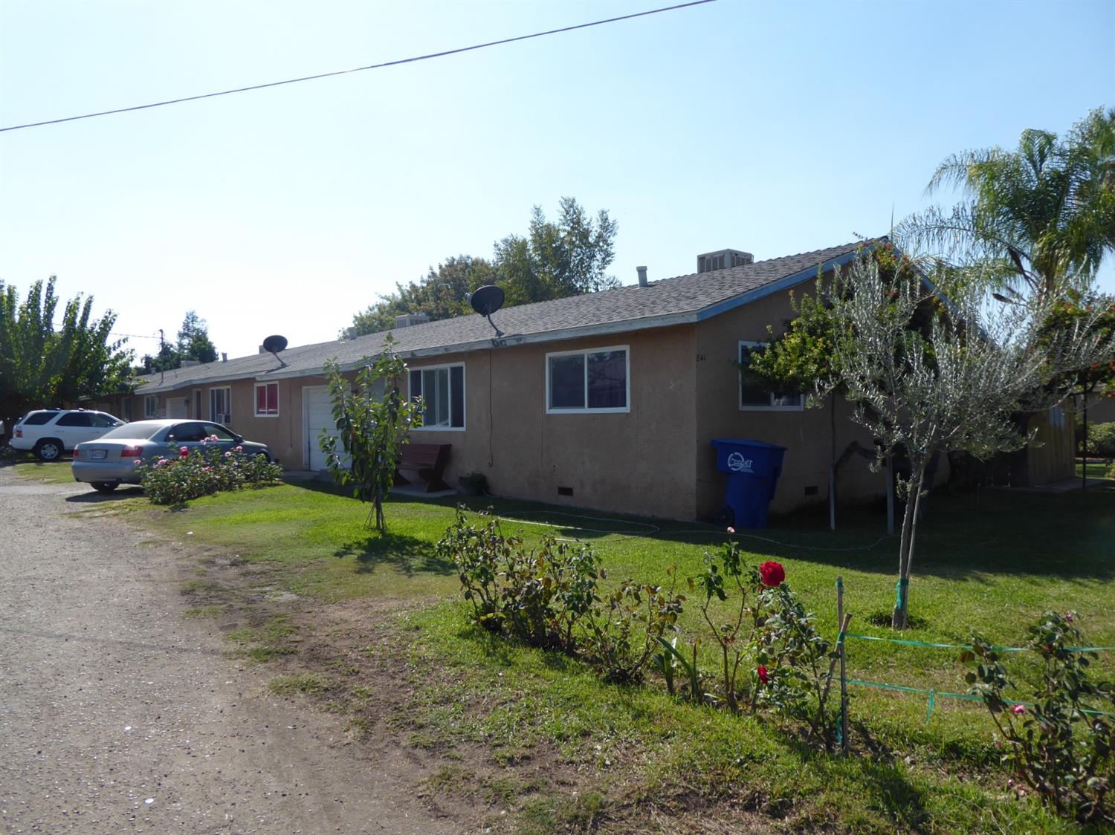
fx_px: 773
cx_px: 558
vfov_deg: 56.8
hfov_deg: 71.6
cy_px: 418
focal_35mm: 24
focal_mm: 4.3
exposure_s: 1/800
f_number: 3.3
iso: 80
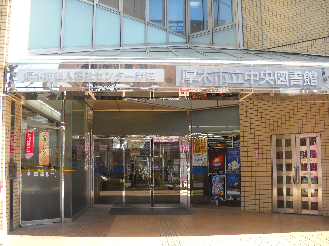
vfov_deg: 35.1
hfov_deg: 45.8
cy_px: 123
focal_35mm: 41
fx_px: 390
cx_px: 164
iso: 64
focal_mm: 6.72
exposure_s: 1/114
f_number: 3.1
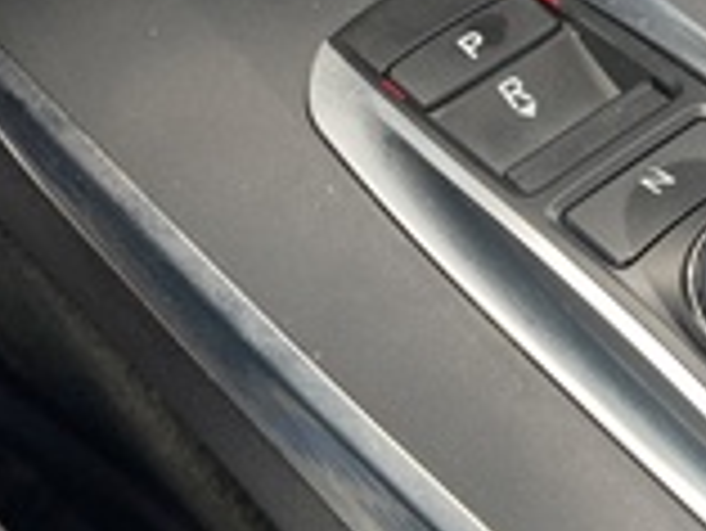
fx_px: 1531
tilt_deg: -54.5
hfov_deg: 23.6
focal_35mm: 75
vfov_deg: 19.7
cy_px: 277
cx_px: 859
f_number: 1.8
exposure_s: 1/110
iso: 32
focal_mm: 3.99
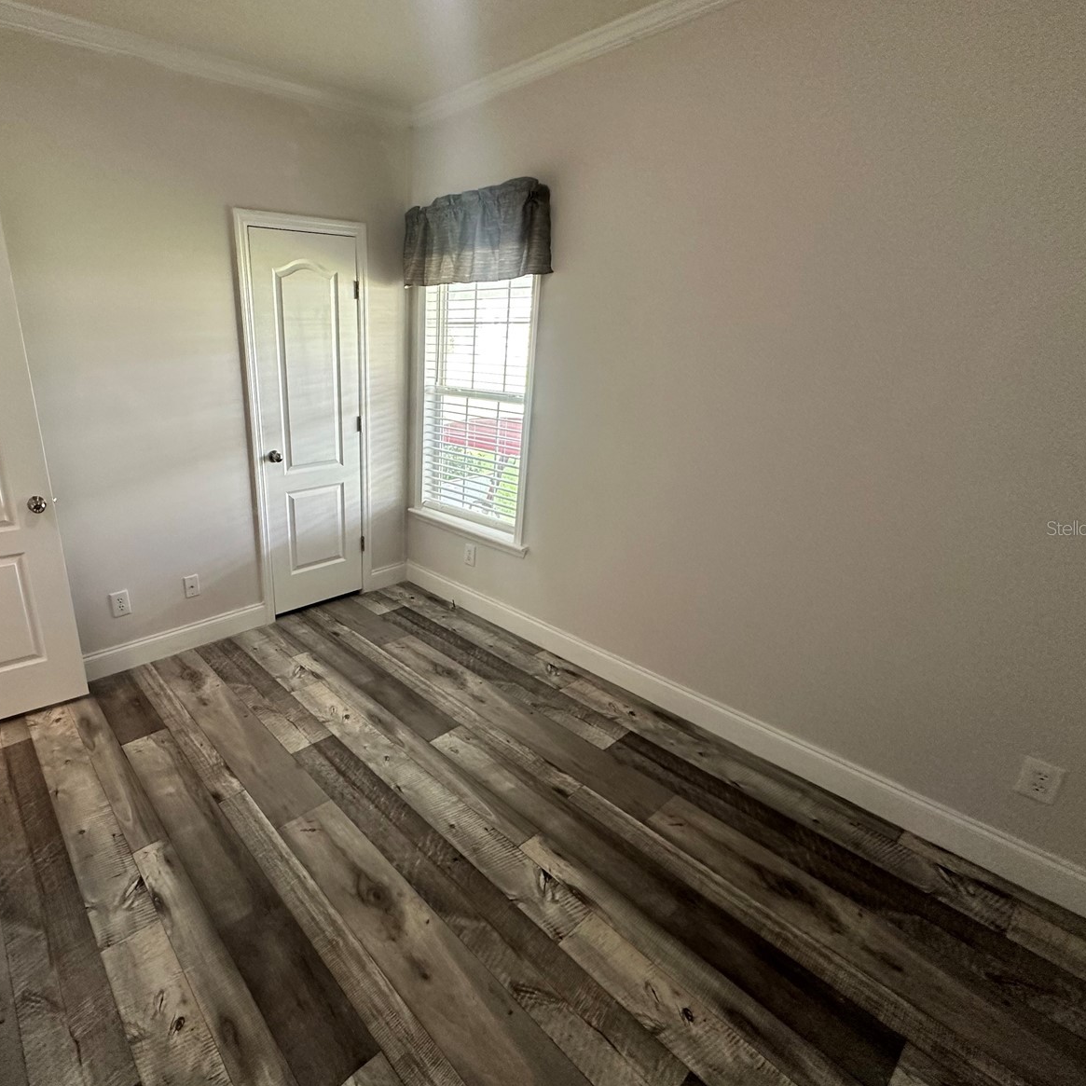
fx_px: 603
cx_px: 389
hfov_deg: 81.9
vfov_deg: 83.9
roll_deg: +0.2
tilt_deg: -18.3
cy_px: 528
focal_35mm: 17
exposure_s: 1/120
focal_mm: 2.22
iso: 250
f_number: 2.2
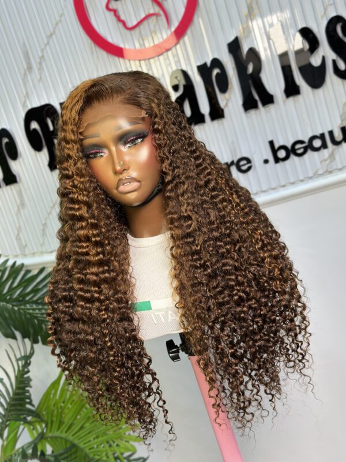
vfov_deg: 39.7
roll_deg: +17.1
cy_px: 231
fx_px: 640
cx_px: 173
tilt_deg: -9.4
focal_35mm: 48
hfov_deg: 30.3
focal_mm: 6.86
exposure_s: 1/224
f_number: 1.78
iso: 100
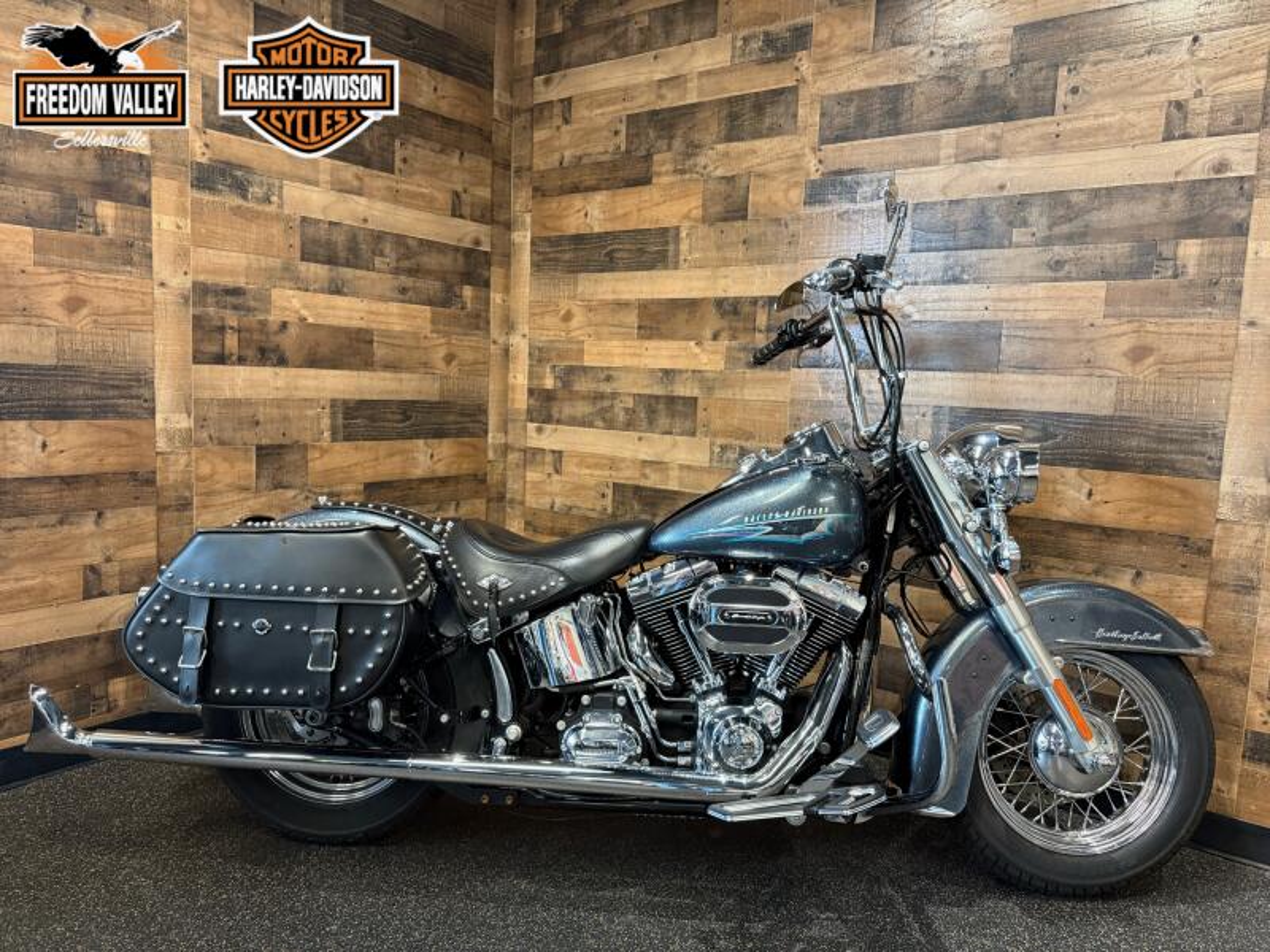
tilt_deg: -6.4
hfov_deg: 71.6
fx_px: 881
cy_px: 476
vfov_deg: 56.8
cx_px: 635
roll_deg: -2.0
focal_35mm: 24
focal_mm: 6.76
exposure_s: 1/60
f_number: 1.78
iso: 400
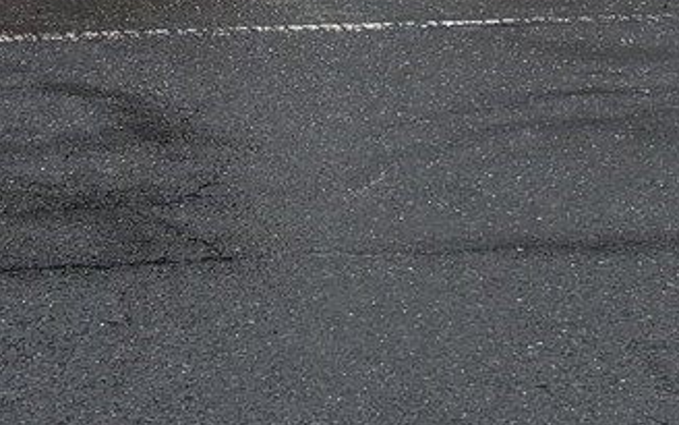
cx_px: 27
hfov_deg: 12.1
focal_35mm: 172
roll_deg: +0.3
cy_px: -1061
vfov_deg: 6.6
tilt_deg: +7.3
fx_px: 3183
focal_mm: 5.96
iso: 50
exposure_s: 1/1667
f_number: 1.6
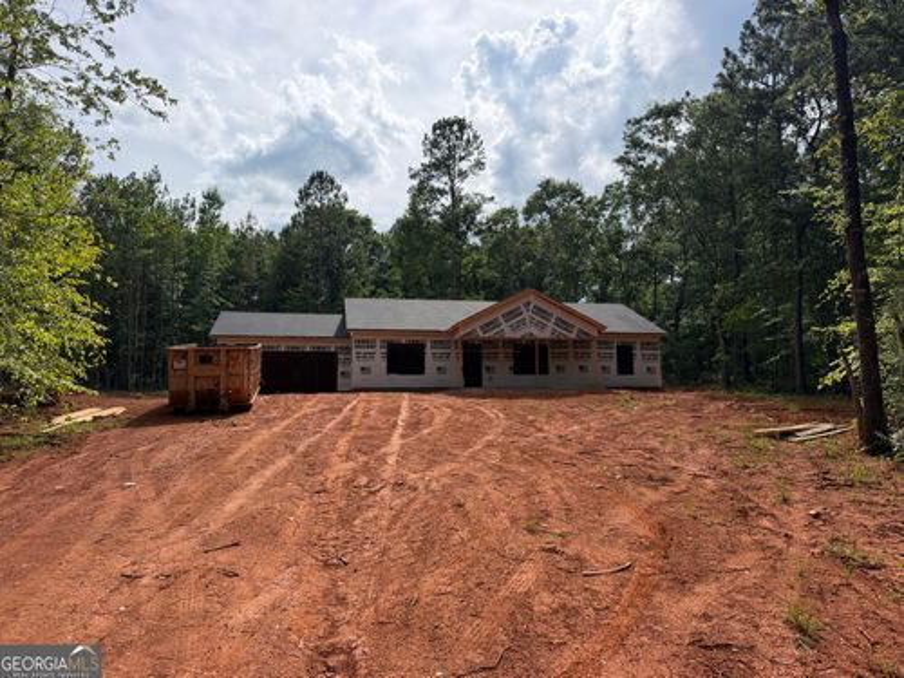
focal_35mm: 24
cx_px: 452
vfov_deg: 56.8
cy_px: 339
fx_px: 627
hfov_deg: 71.6
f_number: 1.78
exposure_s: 1/6173
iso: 100
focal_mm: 6.76
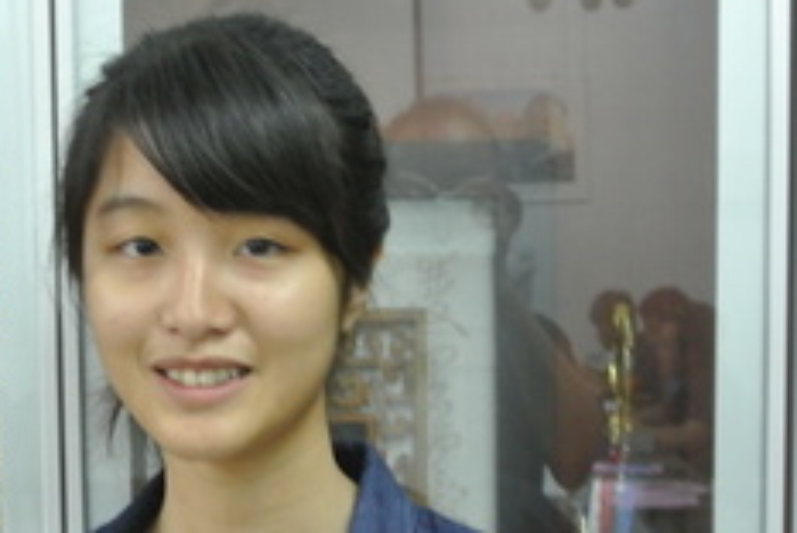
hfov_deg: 23.4
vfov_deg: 15.8
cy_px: 422
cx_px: 215
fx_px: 1906
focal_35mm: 86
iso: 800
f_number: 4.2
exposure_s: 1/30
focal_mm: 15.1
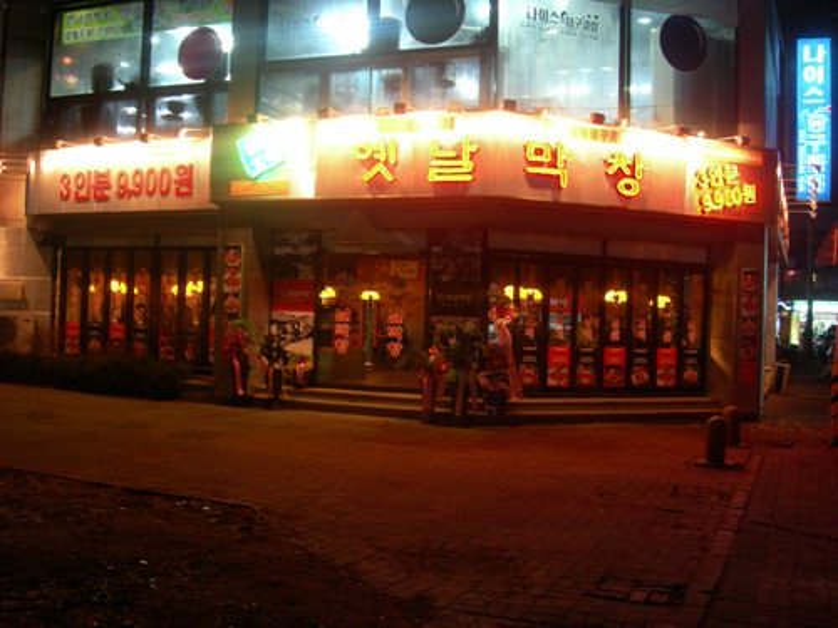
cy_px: 314
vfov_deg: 35.1
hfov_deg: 45.8
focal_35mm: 41
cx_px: 419
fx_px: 993
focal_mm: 8.5
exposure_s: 1/13.2
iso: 200
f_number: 2.9
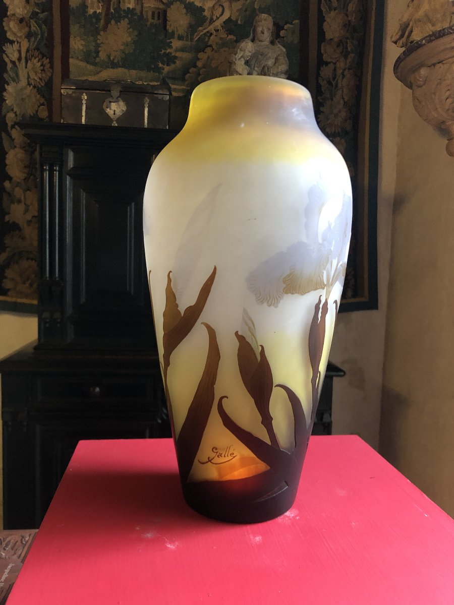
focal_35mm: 28
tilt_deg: -3.4
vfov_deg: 63.4
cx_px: 227
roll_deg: -2.0
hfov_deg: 49.7
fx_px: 490
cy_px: 302
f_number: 1.8
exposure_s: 1/17
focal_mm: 4
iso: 100
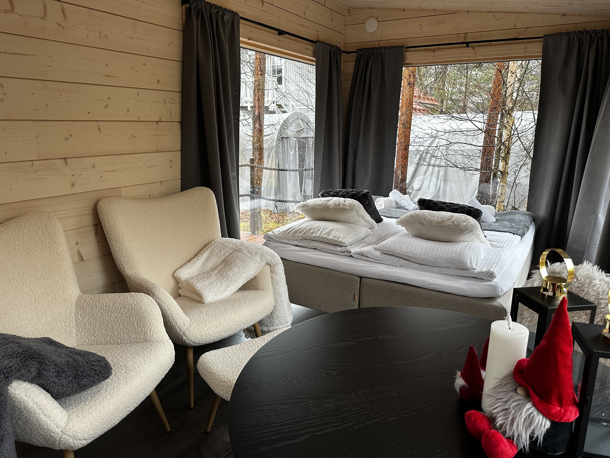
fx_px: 423
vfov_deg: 56.8
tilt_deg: -13.1
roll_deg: -0.4
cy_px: 229
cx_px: 305
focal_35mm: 24
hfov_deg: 71.6
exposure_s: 1/121
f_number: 1.78
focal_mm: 6.86
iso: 125
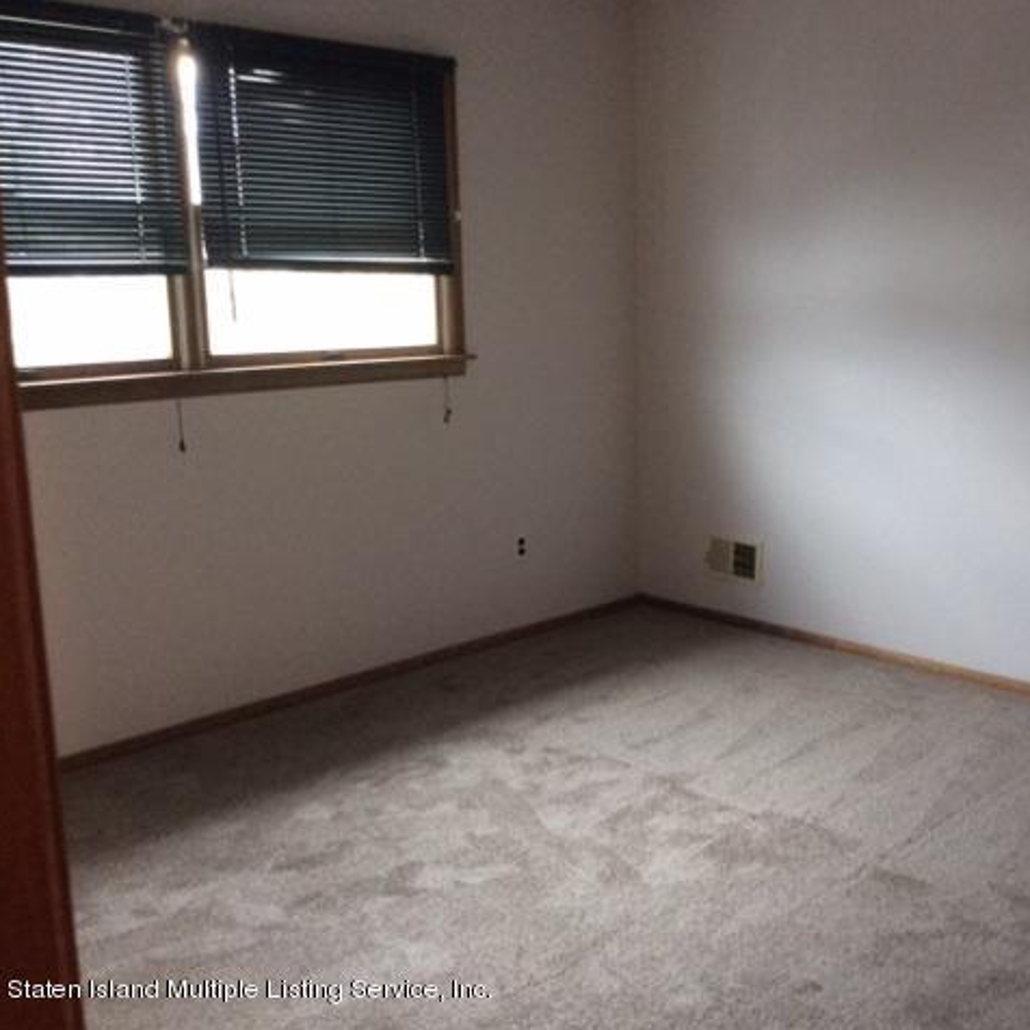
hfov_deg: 43.3
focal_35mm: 38
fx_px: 1279
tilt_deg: -12.8
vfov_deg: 43.9
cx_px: 686
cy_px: 515
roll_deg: -0.6
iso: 125
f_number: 2.4
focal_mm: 3.3
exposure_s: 1/24
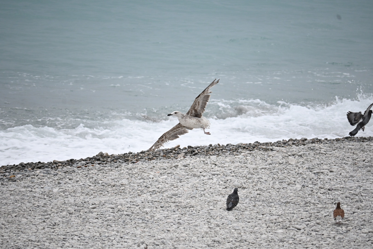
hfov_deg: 5.5
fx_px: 3885
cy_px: 124
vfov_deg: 3.7
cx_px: 186
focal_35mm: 375
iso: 900
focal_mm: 250
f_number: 6.3
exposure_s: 1/4000
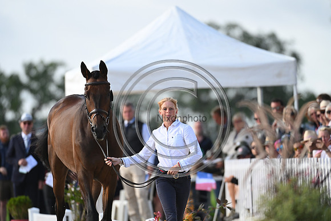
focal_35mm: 400
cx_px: 166
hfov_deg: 5.2
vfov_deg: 3.4
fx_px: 3678
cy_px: 110
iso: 800
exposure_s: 1/1600
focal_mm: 400
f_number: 5
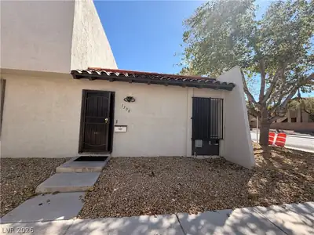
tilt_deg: +2.6
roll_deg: -1.2
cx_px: 157
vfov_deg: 85.7
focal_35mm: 14
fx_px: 127
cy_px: 118
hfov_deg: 102.1
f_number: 2.2
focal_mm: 2.22
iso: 40
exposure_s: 1/694
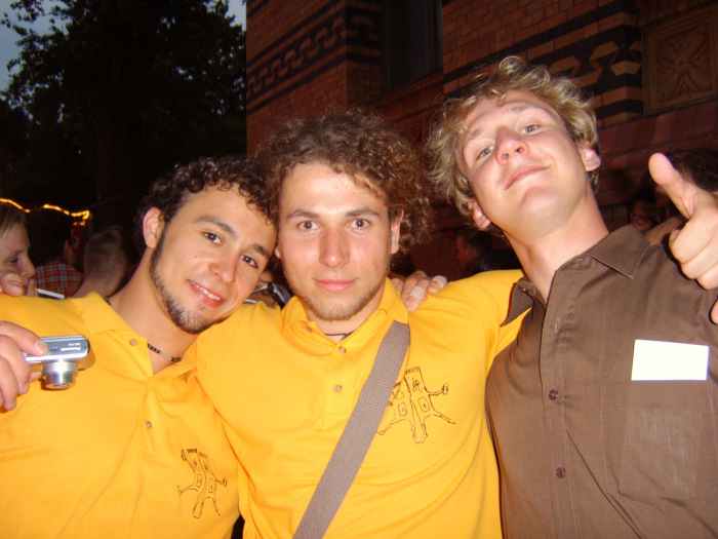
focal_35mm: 31
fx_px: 643
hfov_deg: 58.4
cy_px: 270
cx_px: 359
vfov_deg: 45.4
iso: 141
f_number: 2.7
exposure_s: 1/30
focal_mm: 8.13
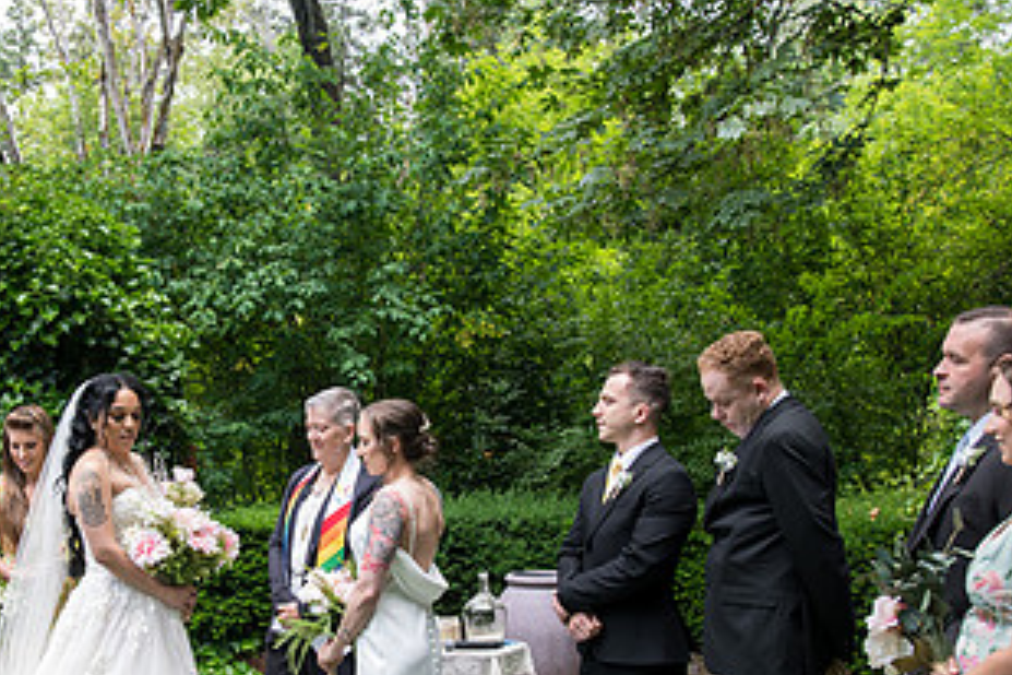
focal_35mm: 45
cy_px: 477
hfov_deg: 42.5
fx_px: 1265
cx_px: 275
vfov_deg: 29.5
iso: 640
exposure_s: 1/400
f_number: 3.5
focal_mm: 24
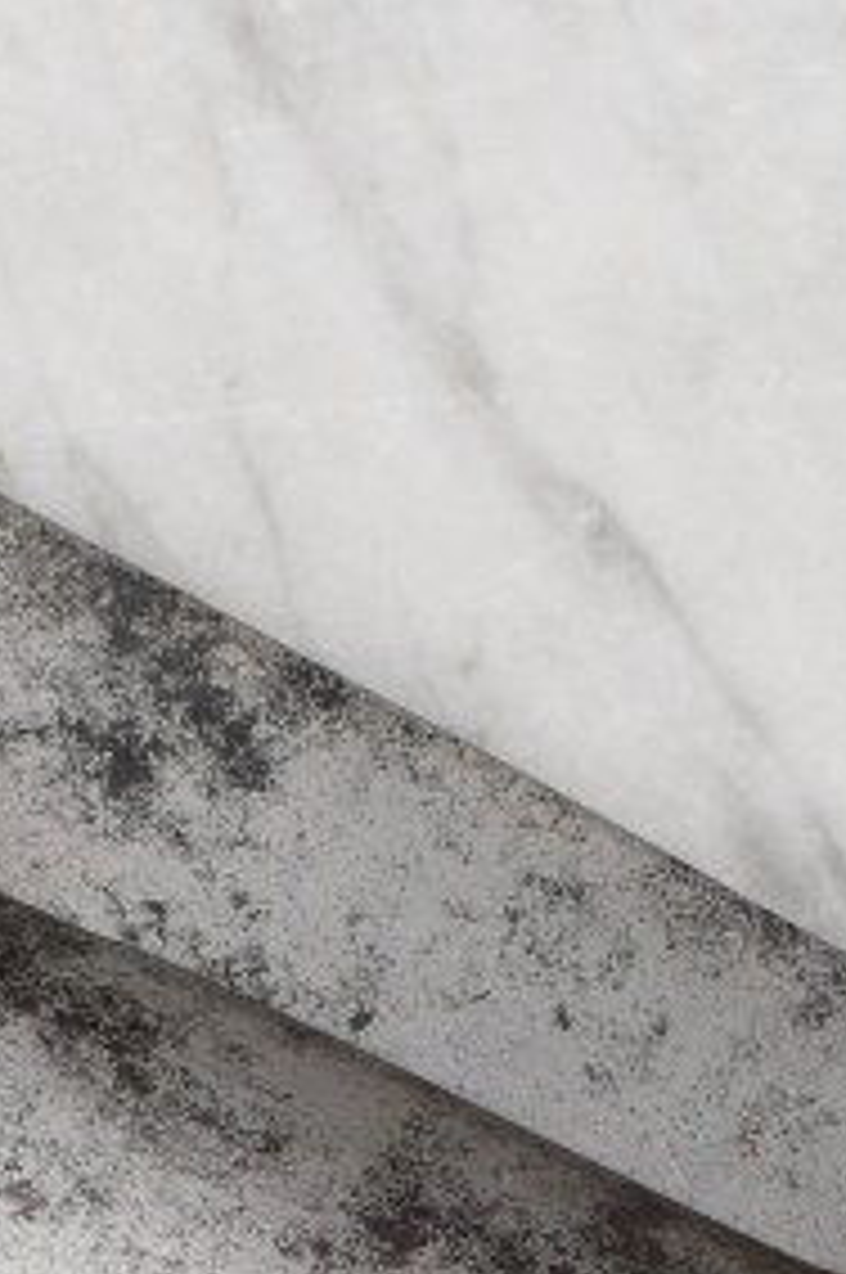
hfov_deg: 5.2
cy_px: 1299
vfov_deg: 7.7
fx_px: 9363
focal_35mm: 265
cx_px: 873
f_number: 5
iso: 200
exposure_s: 1/250
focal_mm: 30
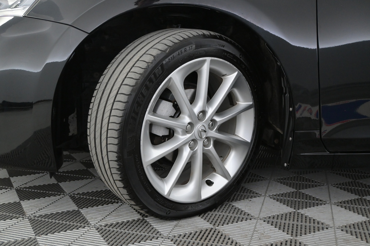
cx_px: 185
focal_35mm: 39
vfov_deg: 34.2
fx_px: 401
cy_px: 123
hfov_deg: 49.6
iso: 2500
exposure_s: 1/80
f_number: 4.5
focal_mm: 26
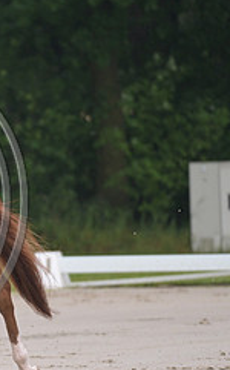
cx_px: -147
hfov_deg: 1.3
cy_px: 179
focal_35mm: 983
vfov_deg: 2.1
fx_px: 9888
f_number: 5
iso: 1400
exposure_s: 1/1250
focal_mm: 400
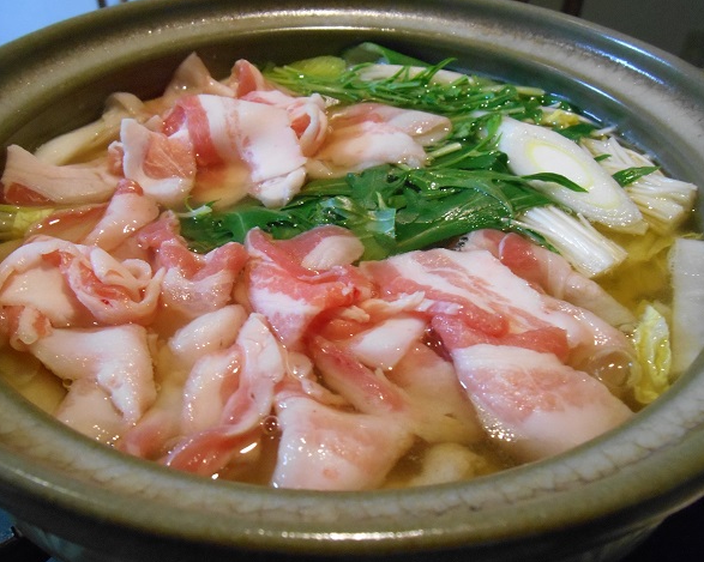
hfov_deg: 54.2
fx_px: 687
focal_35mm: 33
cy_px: 278
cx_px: 344
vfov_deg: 44.5
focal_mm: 5.5
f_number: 3.6
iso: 800
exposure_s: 1/20
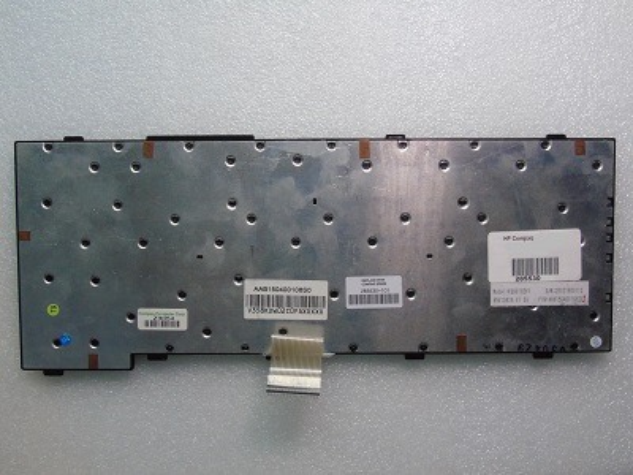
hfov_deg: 61.7
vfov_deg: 48.2
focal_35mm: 29
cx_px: 316
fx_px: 530
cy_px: 238
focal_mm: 5.2
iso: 400
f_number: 6.4
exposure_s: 1/50
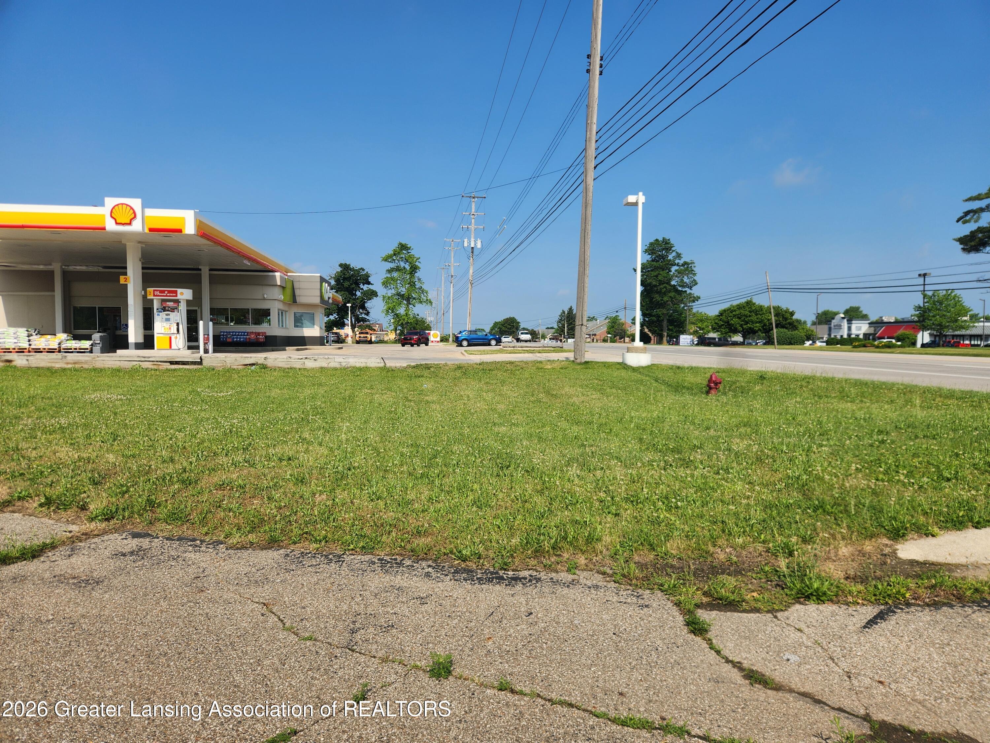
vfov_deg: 58.9
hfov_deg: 73.9
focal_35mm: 23
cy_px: 372
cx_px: 495
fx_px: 658
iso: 20
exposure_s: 1/1973
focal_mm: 5.4
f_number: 1.8
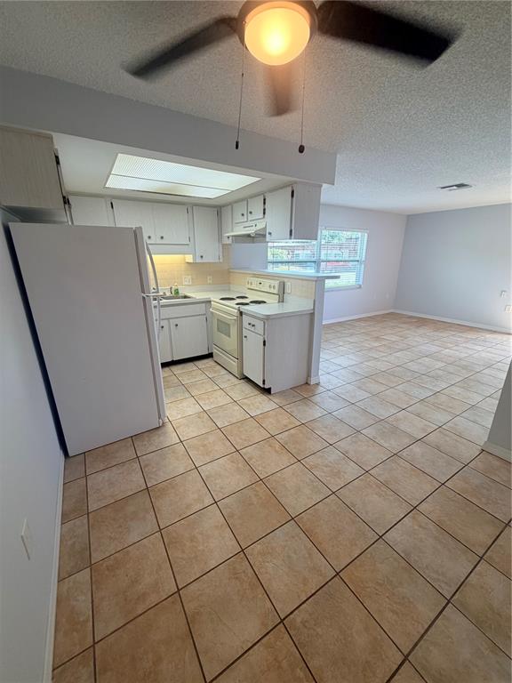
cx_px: 256
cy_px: 342
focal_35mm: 14
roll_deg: -0.4
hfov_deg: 85.7
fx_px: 276
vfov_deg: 102.1
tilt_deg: -15.9
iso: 160
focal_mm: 2.22
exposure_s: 1/120
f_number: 2.2
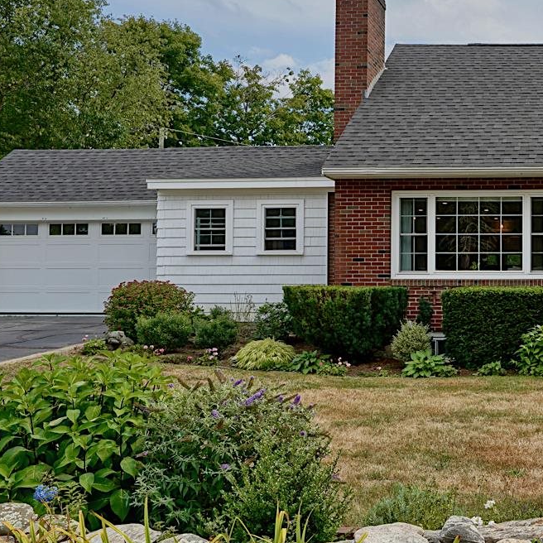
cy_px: 276
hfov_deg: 35.9
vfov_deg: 40.0
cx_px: 548
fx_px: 745
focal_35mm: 42
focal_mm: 18
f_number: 7.1
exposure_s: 1/200
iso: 100
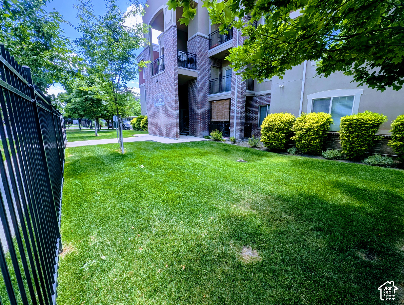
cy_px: 152
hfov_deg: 106.1
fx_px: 152
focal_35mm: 13
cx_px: 202
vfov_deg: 90.1
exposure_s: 1/726
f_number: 2.2
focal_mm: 1.95
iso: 50
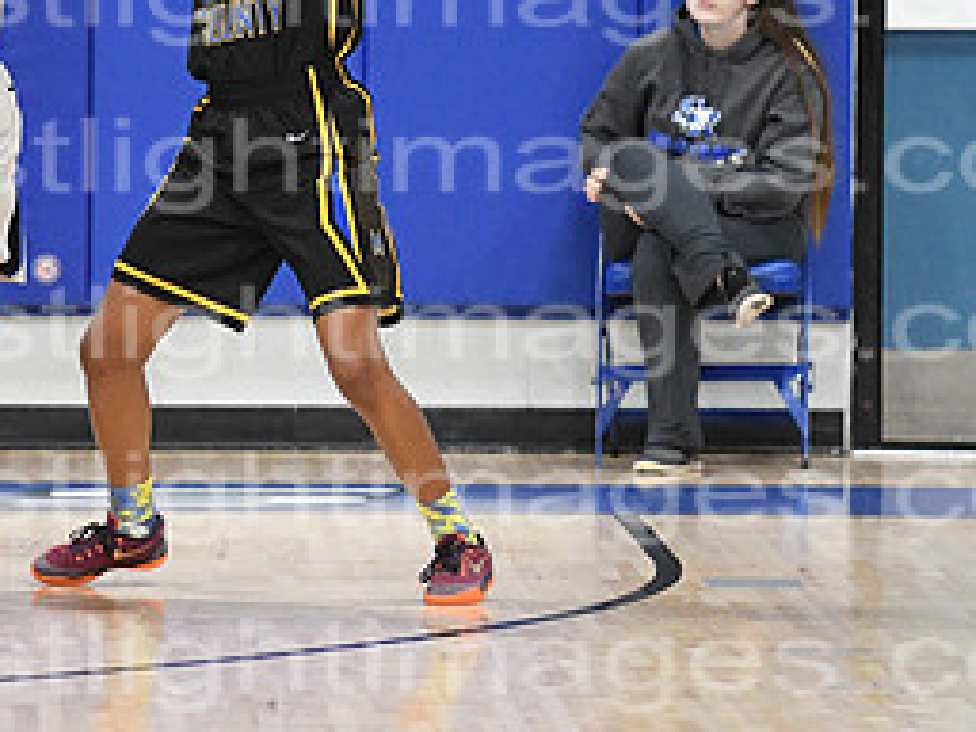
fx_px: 13339
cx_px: 301
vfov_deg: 3.1
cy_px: 82
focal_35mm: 473
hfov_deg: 4.2
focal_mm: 145
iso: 5000
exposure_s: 1/640
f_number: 3.2
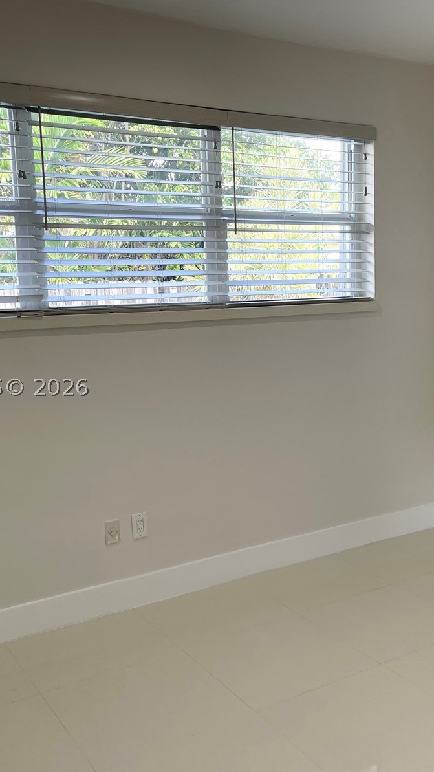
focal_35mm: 38
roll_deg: +1.4
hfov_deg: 31.0
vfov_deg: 52.8
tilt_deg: -8.4
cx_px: 287
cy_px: 387
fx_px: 777
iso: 80
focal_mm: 5.1
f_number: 1.6
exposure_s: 1/120
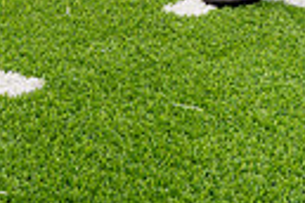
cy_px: -319
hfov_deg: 14.3
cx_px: 175
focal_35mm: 143
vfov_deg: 8.6
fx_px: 1211
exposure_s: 1/250
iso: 100
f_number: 5.6
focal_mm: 41
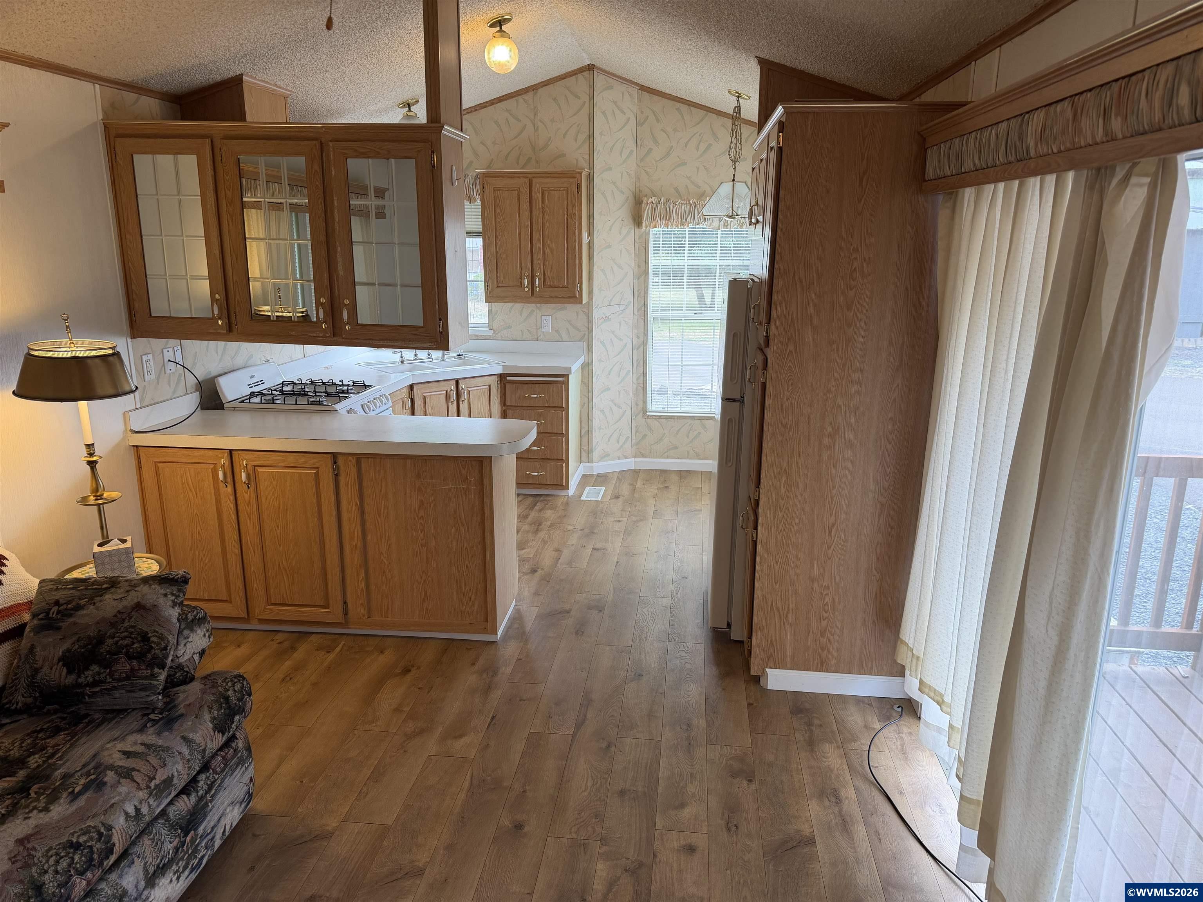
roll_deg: +0.5
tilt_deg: -14.2
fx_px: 834
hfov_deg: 71.6
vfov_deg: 56.8
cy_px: 451
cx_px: 602
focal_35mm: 24
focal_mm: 6.76
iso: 125
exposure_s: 1/120
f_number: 1.78
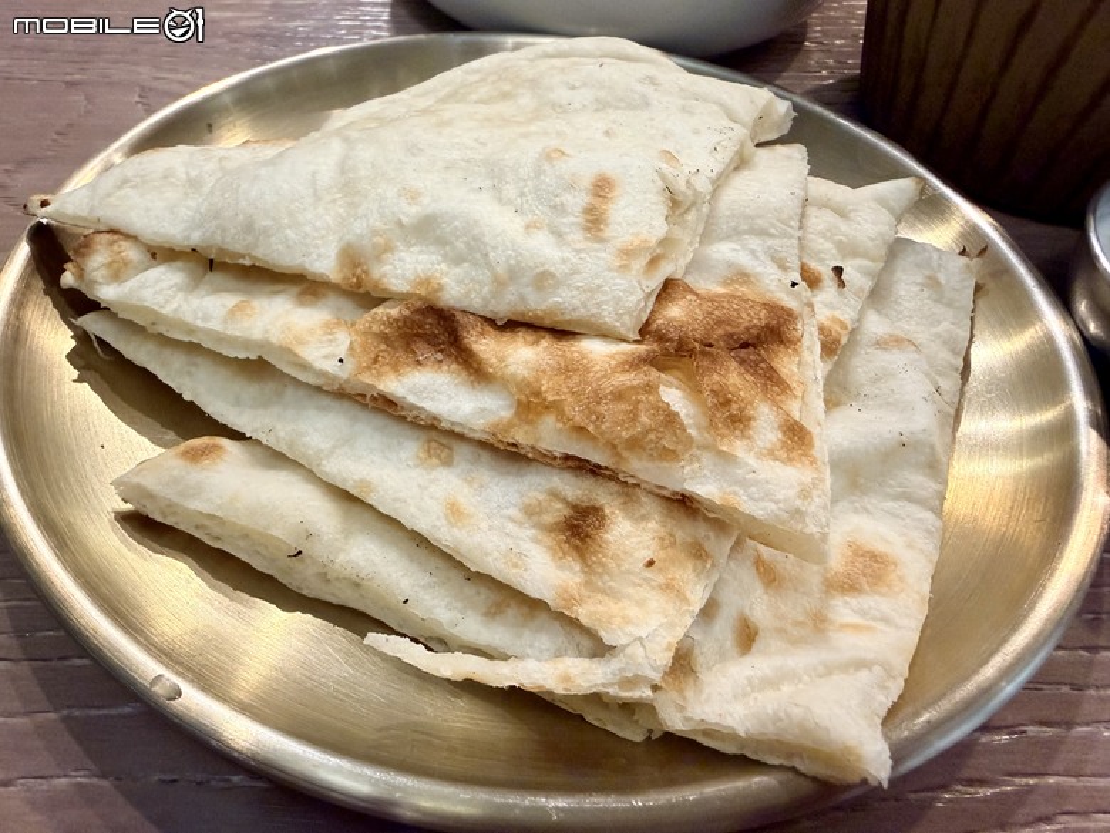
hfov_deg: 71.6
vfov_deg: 56.8
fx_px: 770
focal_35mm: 24
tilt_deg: -50.4
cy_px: 416
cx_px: 555
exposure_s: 1/60
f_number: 2.2
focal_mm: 2.22
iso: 320
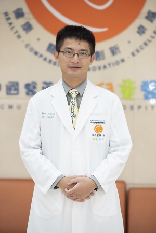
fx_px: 876
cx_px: 78
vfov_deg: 15.2
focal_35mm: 135
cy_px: 116
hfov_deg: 10.2
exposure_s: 1/160
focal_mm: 135
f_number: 3.5
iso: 800
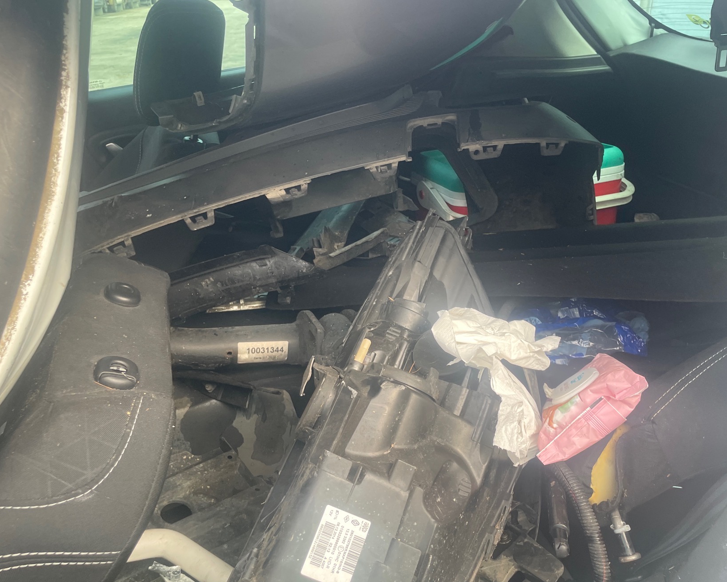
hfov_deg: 62.1
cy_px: 287
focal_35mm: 28
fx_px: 602
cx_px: 400
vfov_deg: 51.5
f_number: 1.6
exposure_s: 1/121
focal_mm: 4.2
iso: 80
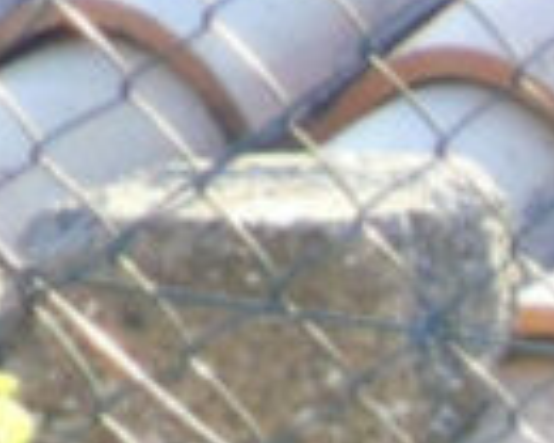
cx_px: 1896
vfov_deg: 0.2
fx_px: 125579
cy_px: 1299
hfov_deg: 0.3
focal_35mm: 7659
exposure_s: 1/60
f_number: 6.2
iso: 500
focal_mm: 178
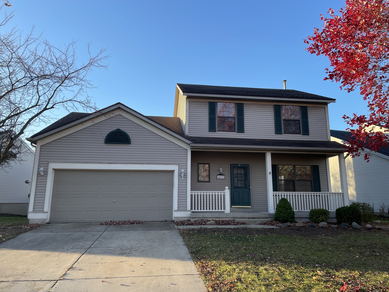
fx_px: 292
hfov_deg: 67.3
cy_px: 146
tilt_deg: +9.7
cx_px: 194
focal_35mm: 26
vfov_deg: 53.1
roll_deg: +0.3
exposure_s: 1/734
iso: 32
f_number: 1.6
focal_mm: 4.2
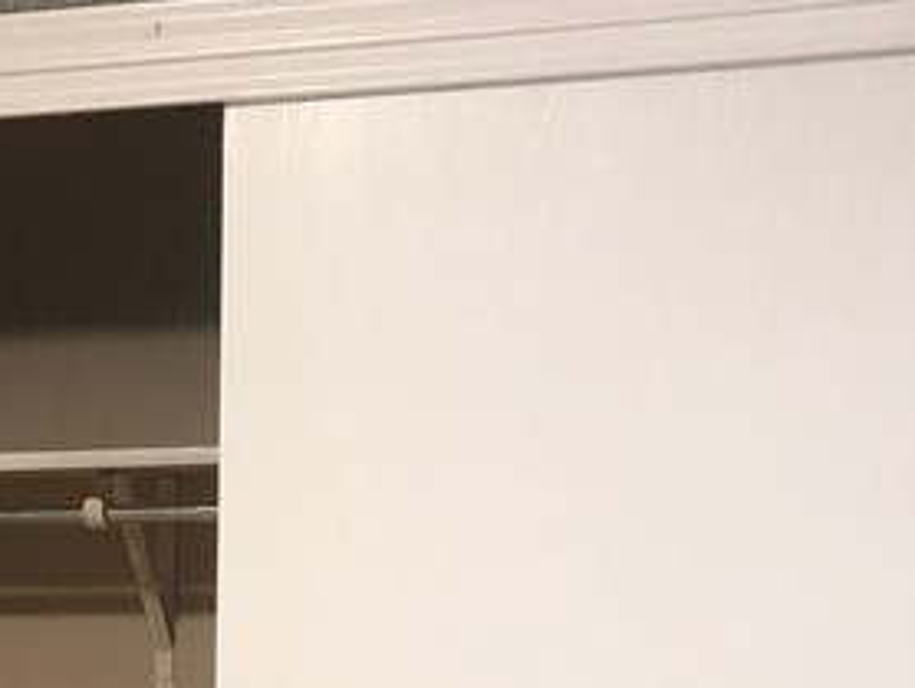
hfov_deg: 18.1
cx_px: -171
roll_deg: +1.5
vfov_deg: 13.4
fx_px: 2725
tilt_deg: -11.5
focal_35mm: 103
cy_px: 1096
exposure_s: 1/15
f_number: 1.8
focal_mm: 4
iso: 100
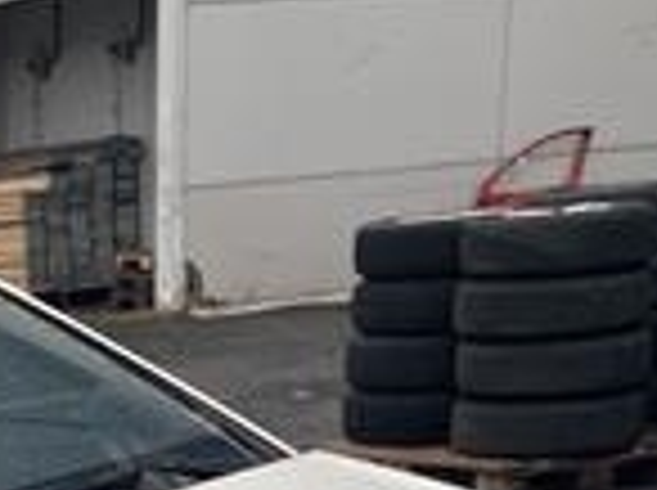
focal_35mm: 114
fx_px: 2160
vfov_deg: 11.6
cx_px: -495
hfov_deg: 15.2
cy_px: 993
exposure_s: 1/145
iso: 32
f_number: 1.6
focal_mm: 4.2
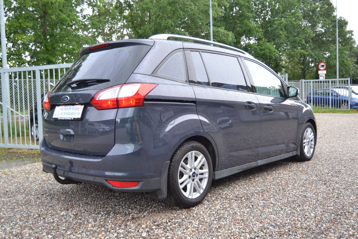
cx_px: 179
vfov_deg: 40.0
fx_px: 328
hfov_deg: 57.2
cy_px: 120
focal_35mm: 33
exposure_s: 1/60
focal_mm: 22
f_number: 4
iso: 400
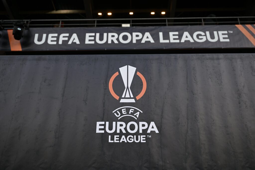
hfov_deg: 55.8
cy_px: 85
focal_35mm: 34
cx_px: 128
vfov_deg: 38.9
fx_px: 241
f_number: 4
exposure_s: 1/640
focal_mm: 34
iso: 400
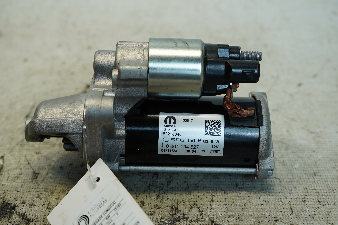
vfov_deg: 25.0
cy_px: 112
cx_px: 169
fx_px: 507
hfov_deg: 36.9
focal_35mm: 54
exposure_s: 1/60
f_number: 4
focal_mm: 36
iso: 125
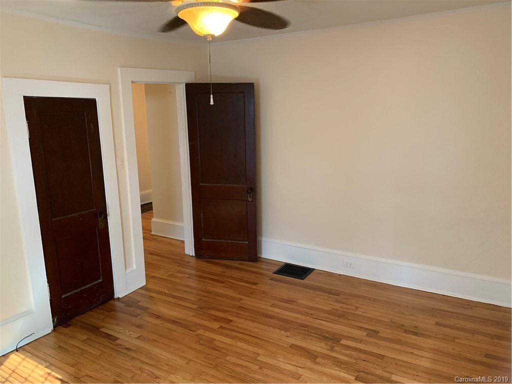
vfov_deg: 53.1
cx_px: 256
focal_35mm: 26
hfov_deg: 67.3
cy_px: 192
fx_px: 385
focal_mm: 4.25
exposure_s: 1/40
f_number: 1.8
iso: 320
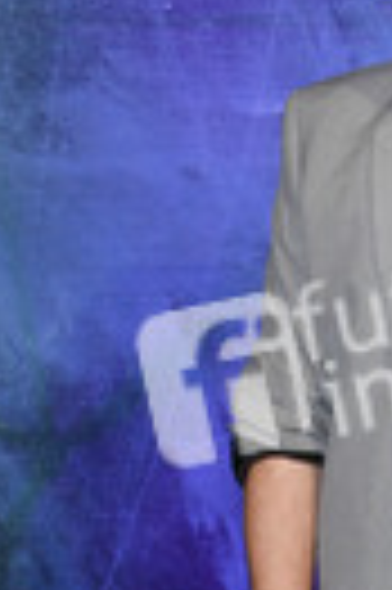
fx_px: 1605
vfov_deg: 20.2
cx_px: 500
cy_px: 585
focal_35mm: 98
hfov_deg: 13.5
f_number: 5
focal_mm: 32
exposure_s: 1/250
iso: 1250
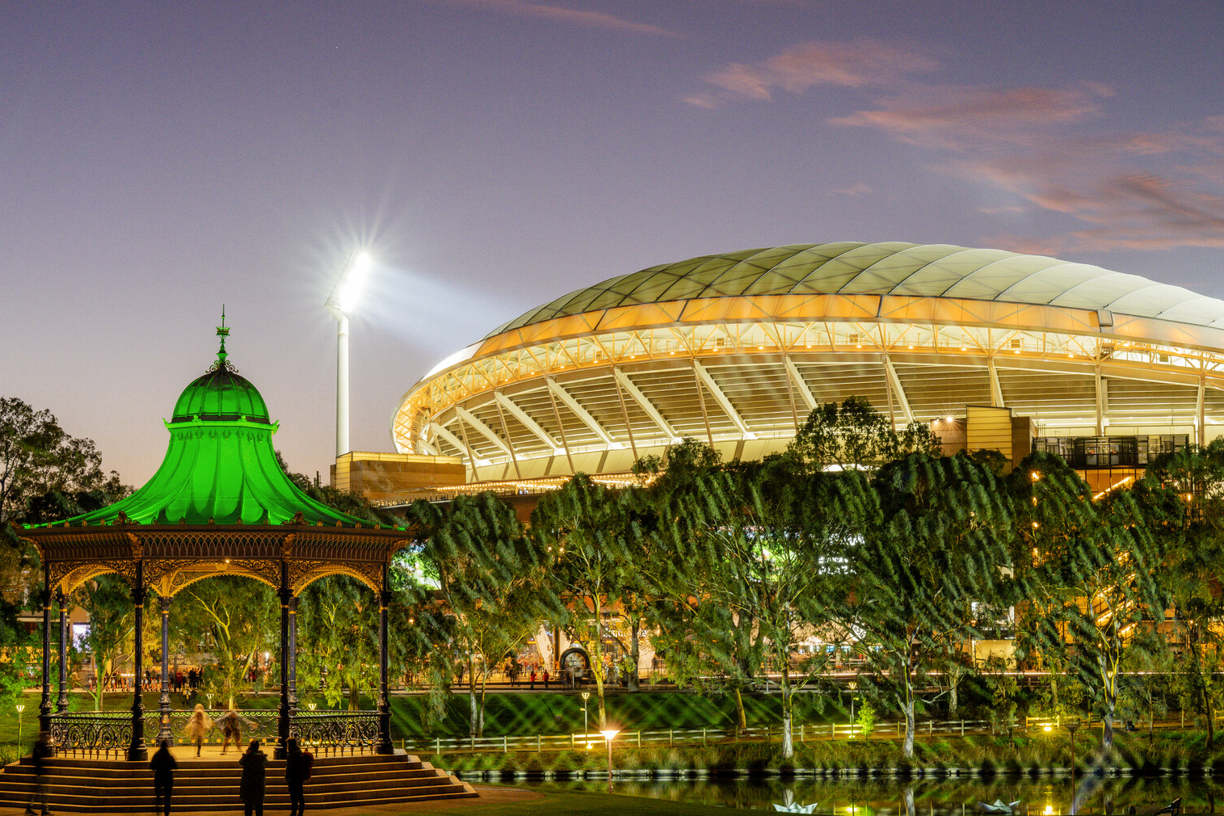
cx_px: 680
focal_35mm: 66
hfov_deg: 30.5
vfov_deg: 20.6
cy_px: 403
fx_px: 2244
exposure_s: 1/1.25
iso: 800
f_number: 10
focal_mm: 50
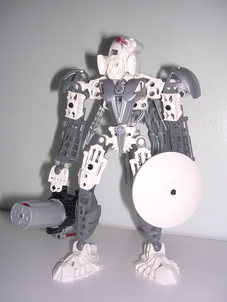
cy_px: 151
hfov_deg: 37.7
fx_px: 332
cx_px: 114
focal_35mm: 38
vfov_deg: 49.0
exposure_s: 1/60.1
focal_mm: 5.8
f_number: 2.8
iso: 100
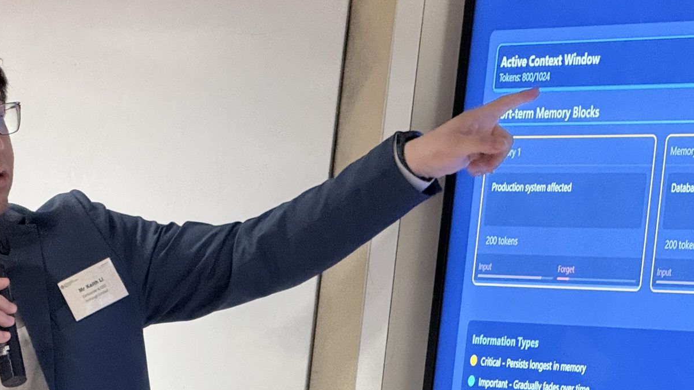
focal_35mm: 221
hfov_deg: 9.7
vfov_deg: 5.5
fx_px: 4066
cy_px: 334
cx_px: 149
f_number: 2.8
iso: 500
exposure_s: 1/50
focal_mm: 15.66
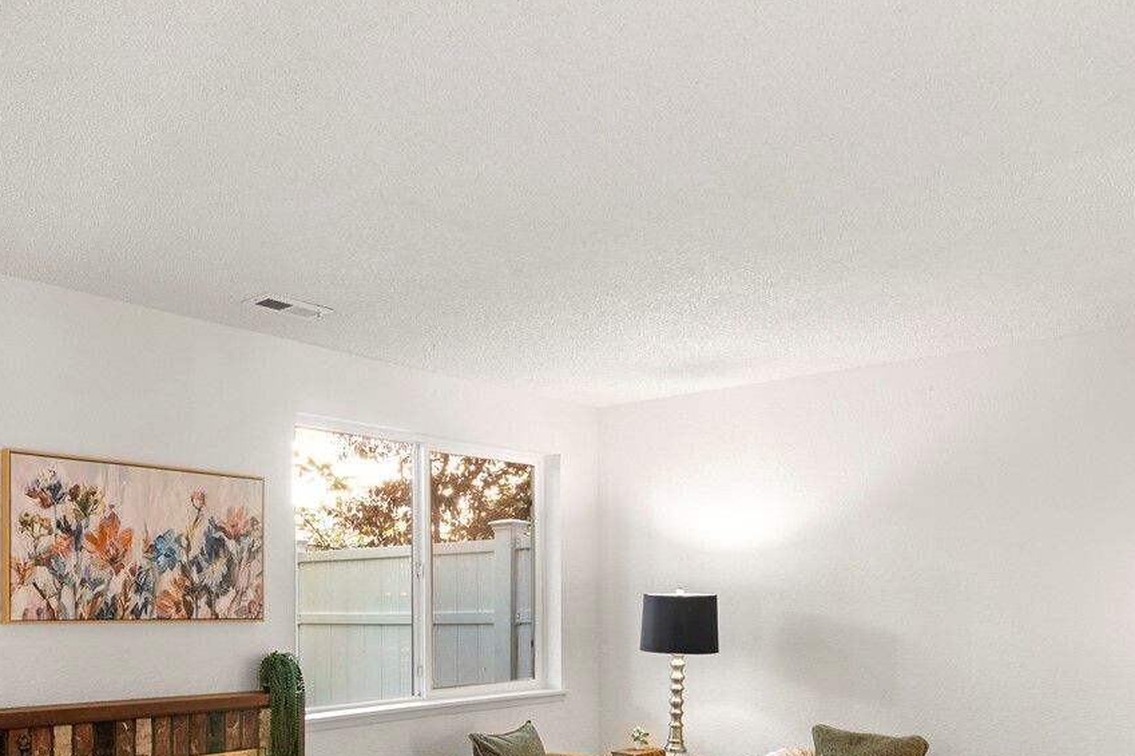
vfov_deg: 39.2
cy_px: 620
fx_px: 1008
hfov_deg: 55.7
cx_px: 273
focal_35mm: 32
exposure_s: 1/3
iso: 200
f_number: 8
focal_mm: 16
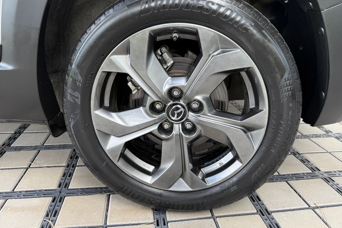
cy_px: 99
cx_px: 169
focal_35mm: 26
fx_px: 247
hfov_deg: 69.4
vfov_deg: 49.4
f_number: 1.78
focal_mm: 6.76
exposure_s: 1/199
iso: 80
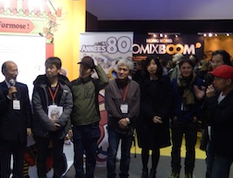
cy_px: 107
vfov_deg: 29.3
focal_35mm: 50
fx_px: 338
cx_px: 43
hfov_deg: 36.5
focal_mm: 5.1
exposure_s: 1/30
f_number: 3.6
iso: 160
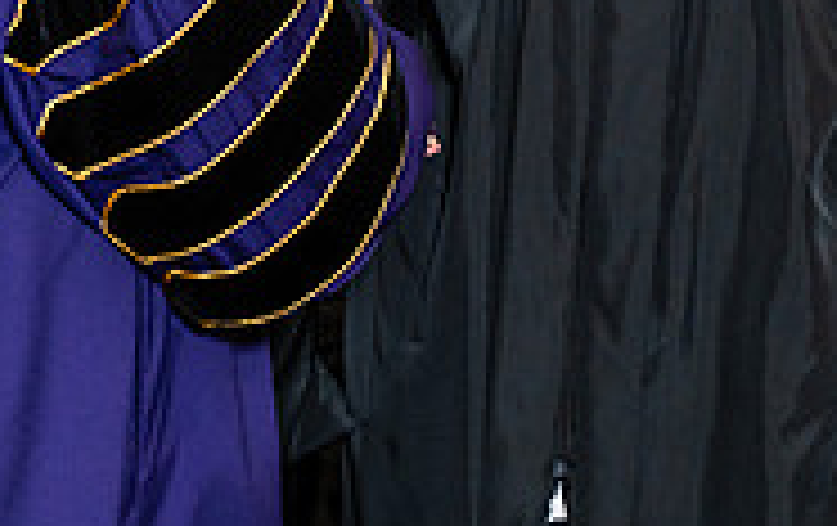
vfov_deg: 5.9
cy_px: -88
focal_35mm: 222
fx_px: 5073
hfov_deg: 9.4
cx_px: 202
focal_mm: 70
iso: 1250
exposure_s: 1/200
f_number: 4.5
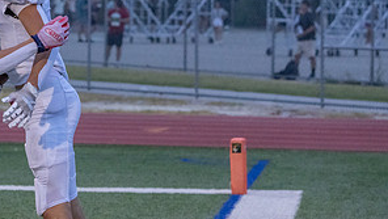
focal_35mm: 205
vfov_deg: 5.9
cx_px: 35
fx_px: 2111
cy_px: 73
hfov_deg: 10.4
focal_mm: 100
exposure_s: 1/1000
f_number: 5.6
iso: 8000
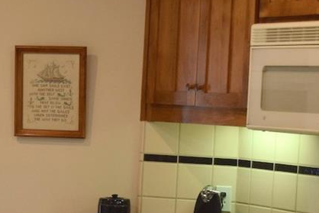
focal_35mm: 140
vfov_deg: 9.8
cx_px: 33
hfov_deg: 14.5
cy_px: 178
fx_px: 1241
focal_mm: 26
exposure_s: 1/80
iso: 400
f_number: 4.2
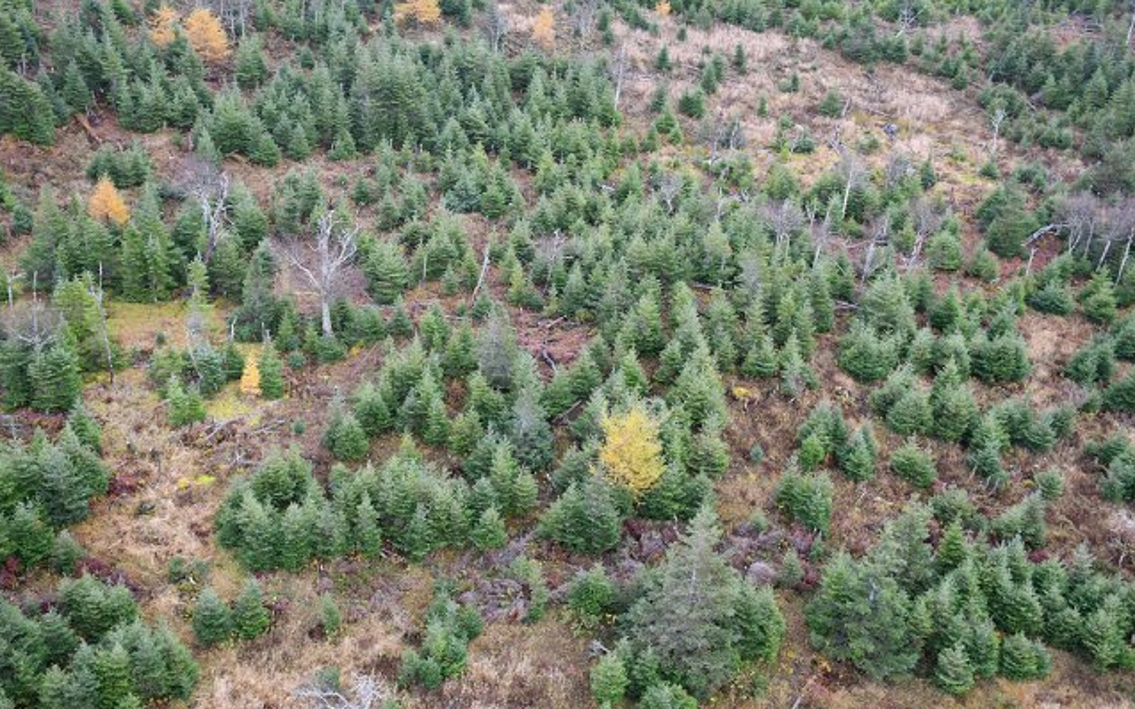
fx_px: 1268
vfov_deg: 31.2
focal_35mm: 41
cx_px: 568
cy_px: 377
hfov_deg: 48.2
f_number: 5
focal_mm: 27
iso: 400
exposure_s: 1/200
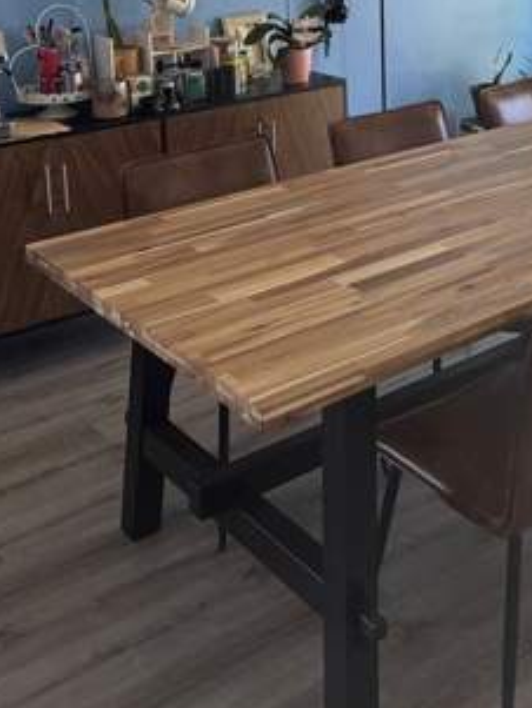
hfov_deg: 27.6
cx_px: 478
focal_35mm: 51
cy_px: 19
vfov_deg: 34.5
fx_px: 1044
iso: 200
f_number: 1.78
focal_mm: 6.76
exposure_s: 1/121
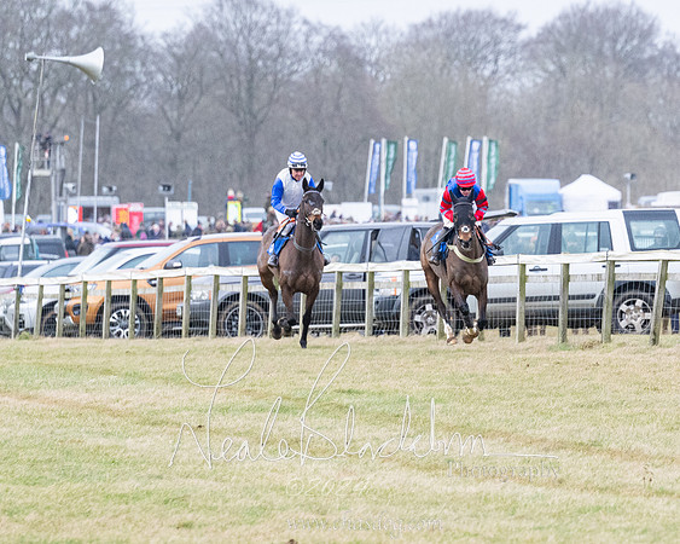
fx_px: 7982
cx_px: 549
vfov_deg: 3.9
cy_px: 337
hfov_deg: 4.9
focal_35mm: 397
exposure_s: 1/1000
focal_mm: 175
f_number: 4
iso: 1600
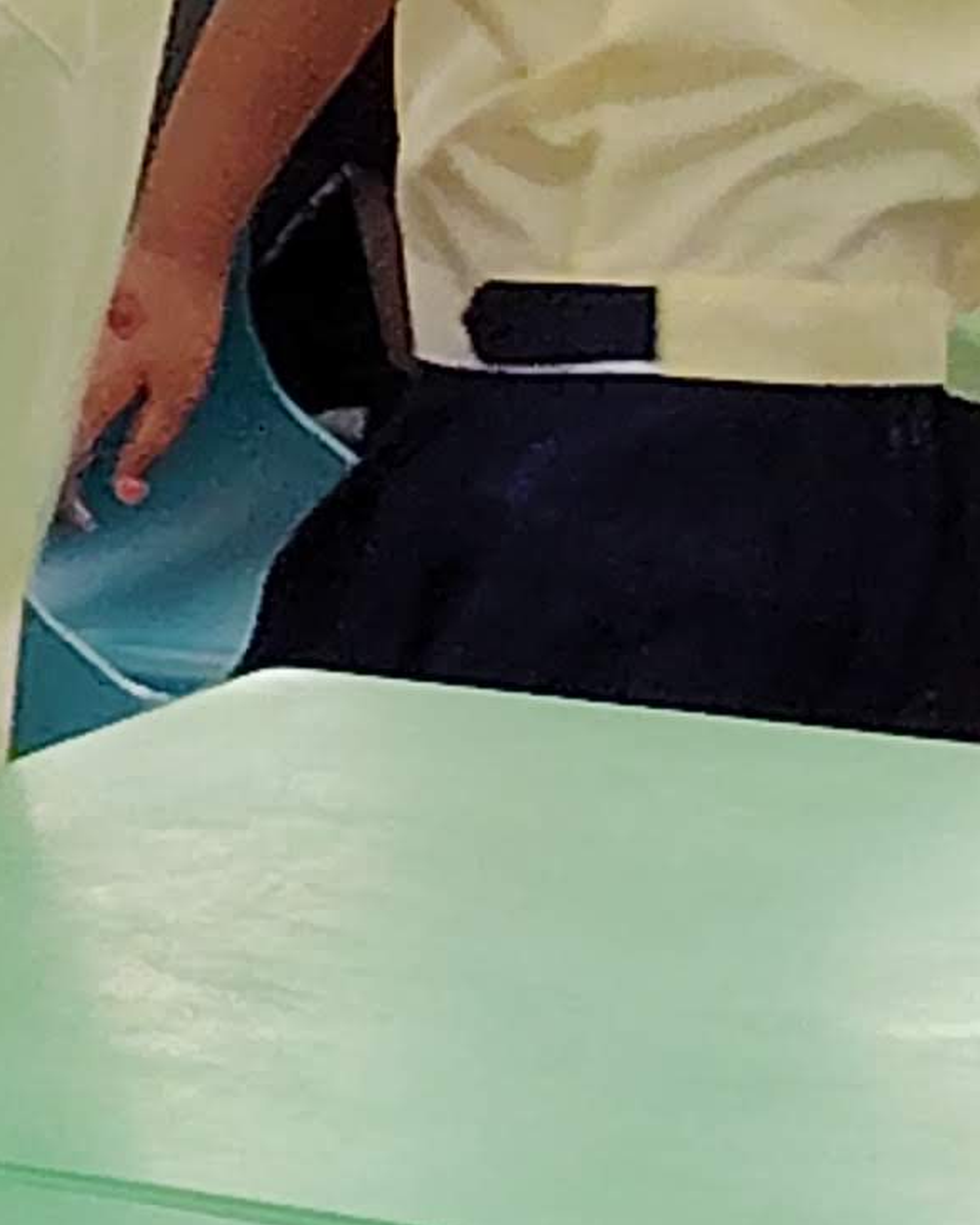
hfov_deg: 5.7
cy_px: -169
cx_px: -2260
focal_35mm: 251
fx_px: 9098
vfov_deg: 7.6
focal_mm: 5.25
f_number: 1.75
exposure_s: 1/100
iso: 575
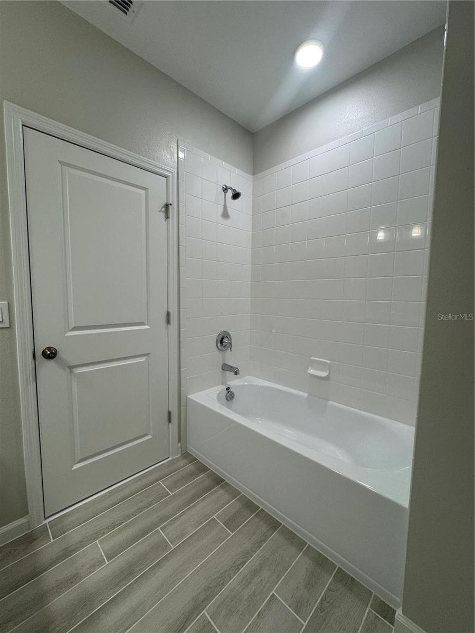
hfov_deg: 85.7
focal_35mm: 14
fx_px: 256
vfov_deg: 102.1
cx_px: 238
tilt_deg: -4.6
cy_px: 316
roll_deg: -0.6
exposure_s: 1/120
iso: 125
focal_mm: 2.22
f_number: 2.2
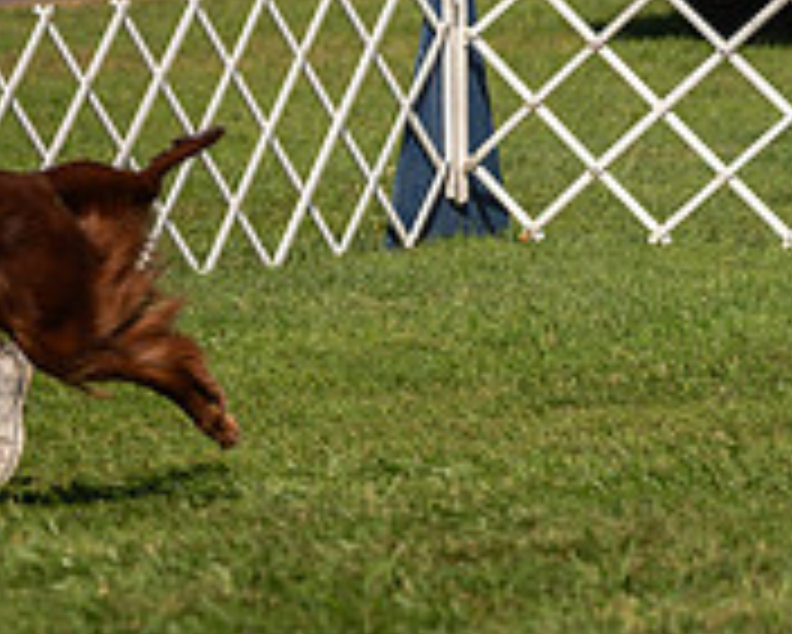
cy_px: -108
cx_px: -308
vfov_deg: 2.8
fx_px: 13157
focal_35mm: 561
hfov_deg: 3.4
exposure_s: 1/3200
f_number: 3.2
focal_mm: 156
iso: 200
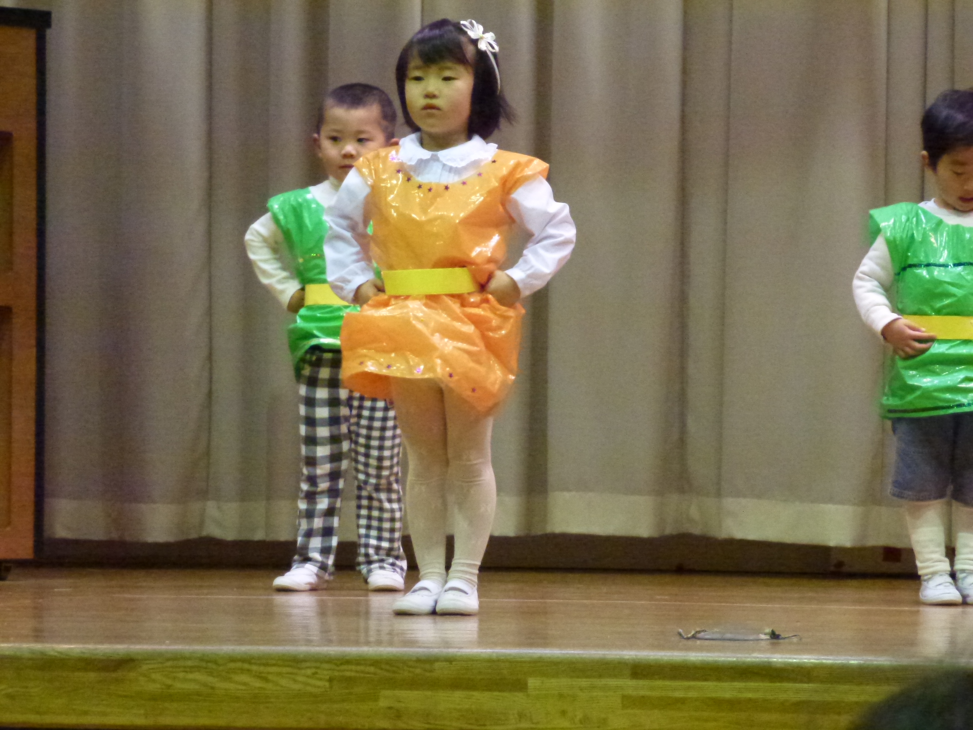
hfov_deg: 12.7
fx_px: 4357
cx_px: 486
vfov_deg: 9.6
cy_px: 365
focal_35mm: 155
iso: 1600
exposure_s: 1/30
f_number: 5.3
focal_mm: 27.7
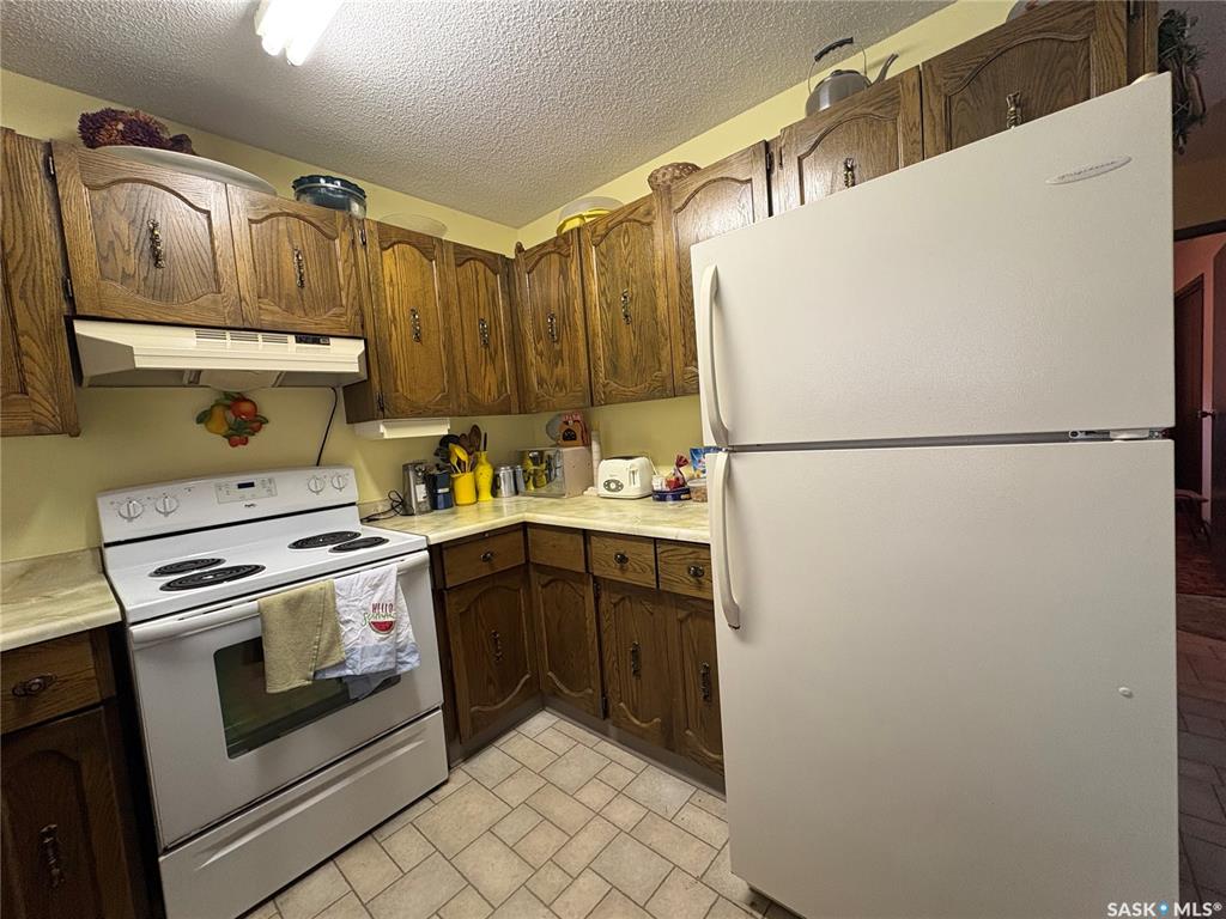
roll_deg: +5.5
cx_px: 613
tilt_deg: -3.6
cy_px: 460
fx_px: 496
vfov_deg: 85.7
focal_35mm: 14
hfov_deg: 102.1
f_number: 2.2
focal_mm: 2.22
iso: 250
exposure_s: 1/60
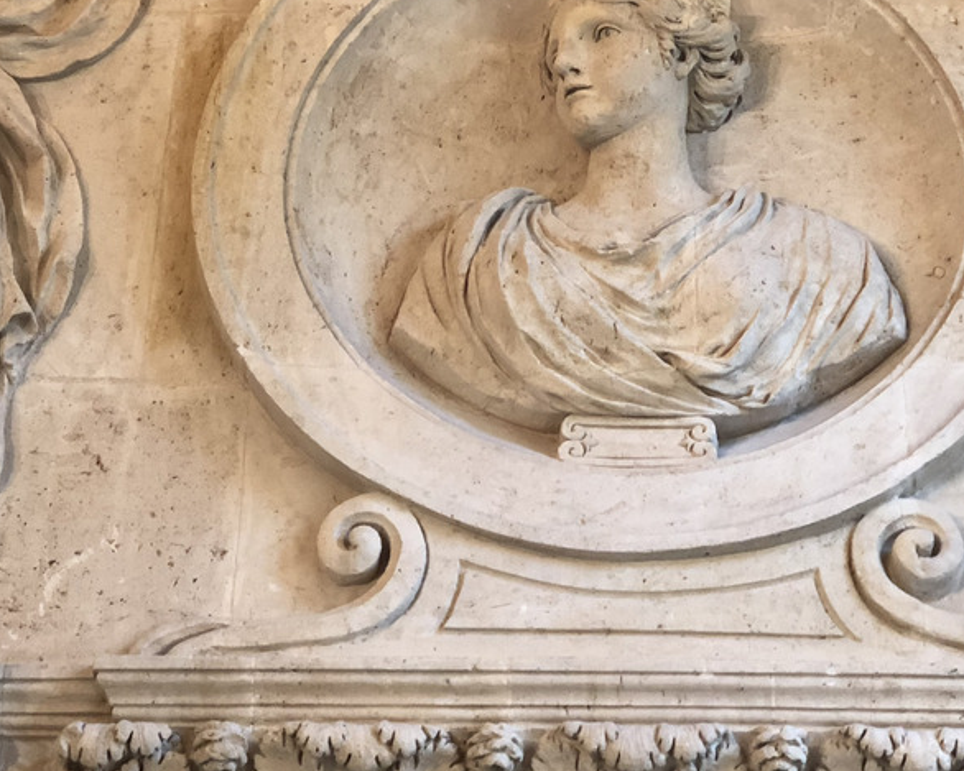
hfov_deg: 18.4
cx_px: 549
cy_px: 84
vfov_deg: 14.7
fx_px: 2968
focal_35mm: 104
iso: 80
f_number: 2.4
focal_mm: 6
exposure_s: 1/33
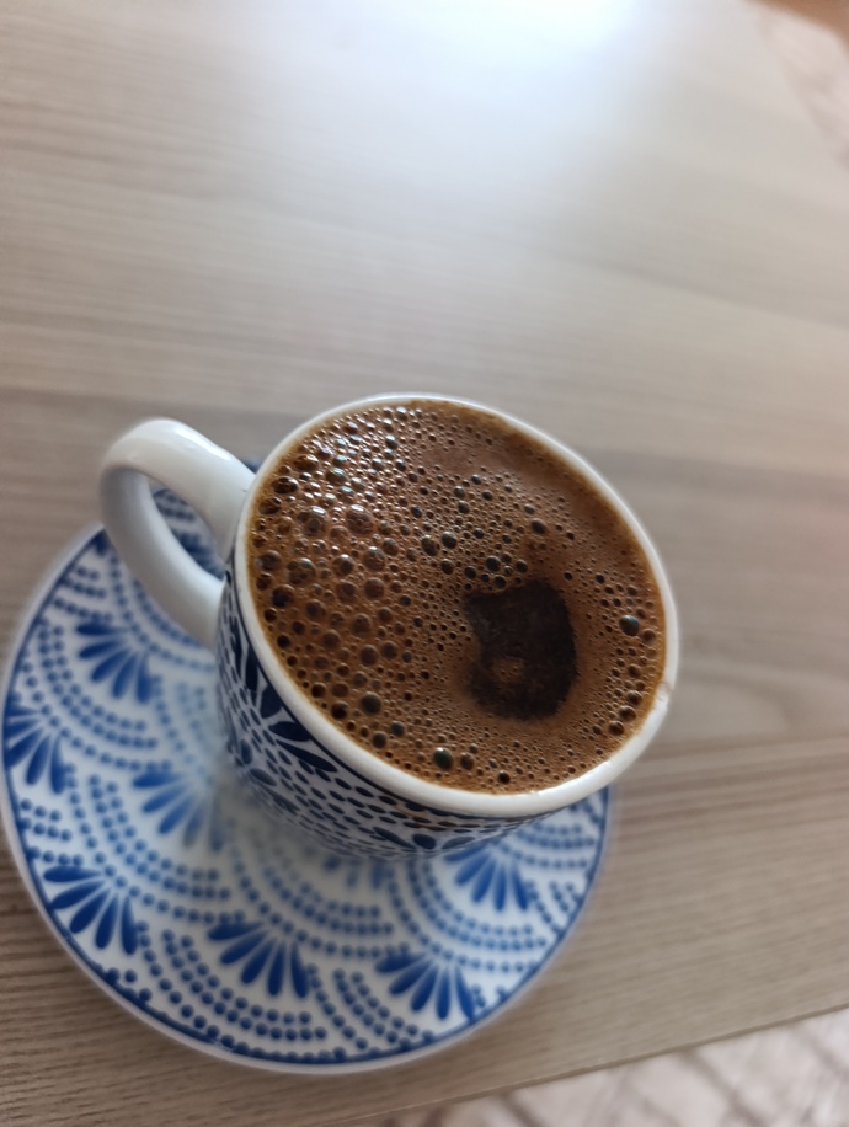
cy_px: 564
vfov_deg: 73.8
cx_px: 424
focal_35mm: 23
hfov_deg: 59.0
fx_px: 750
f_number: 1.6
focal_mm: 6.14
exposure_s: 1/50
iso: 1600
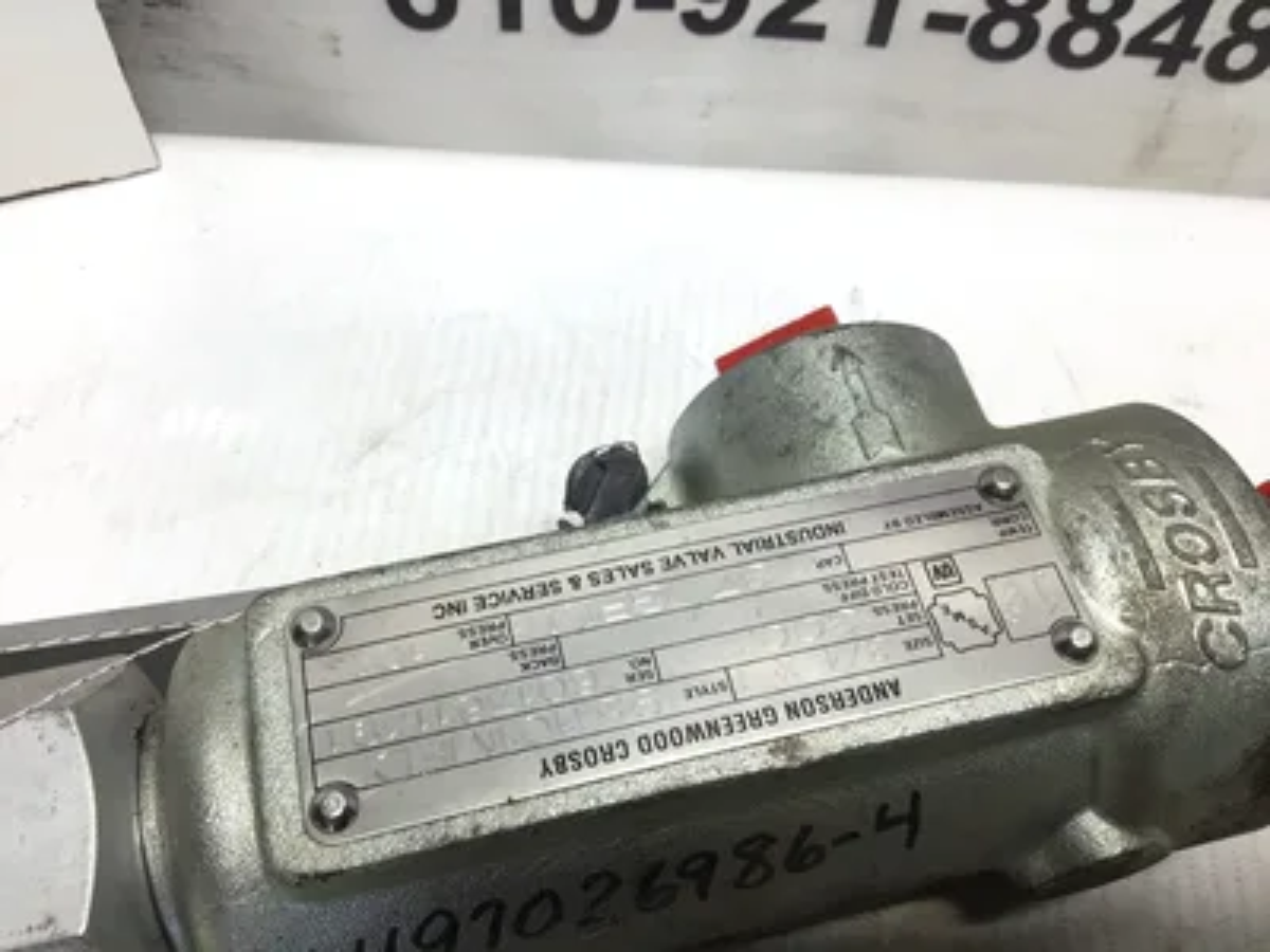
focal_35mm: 31
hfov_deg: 58.4
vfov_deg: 45.4
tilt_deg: -57.7
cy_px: 476
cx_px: 635
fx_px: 1137
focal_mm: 3.3
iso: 40
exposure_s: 1/120
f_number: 2.4
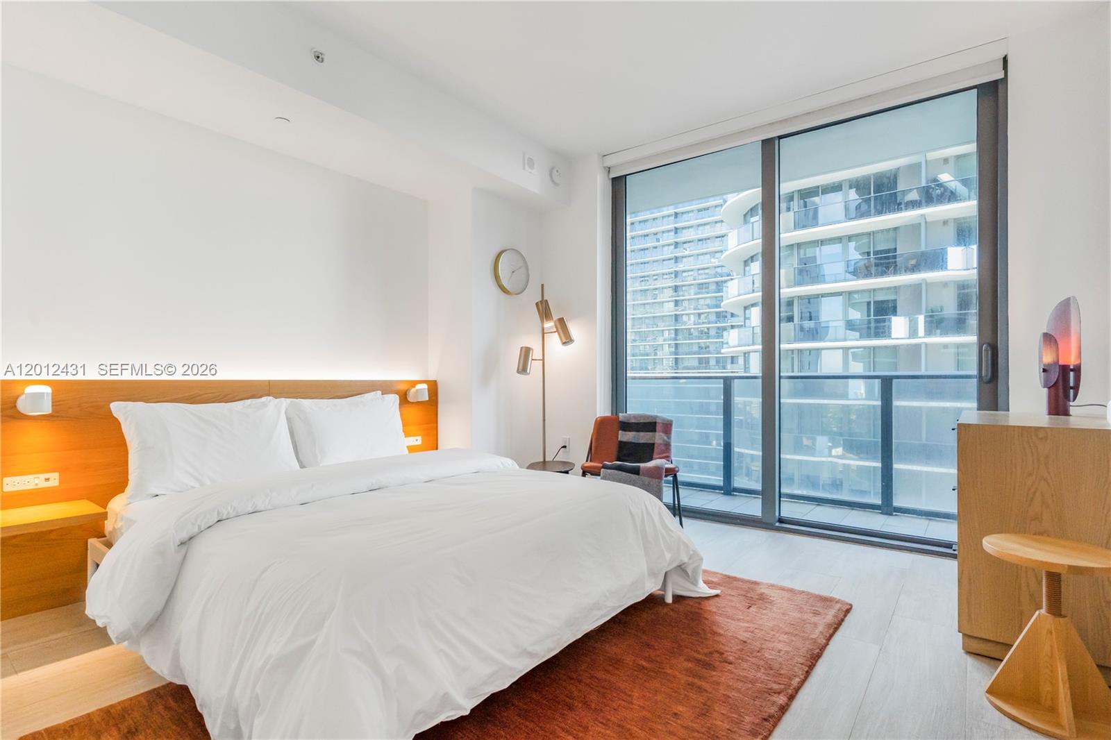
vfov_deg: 70.4
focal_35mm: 17
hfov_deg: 93.3
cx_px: 556
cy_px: 370
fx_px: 524
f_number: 9
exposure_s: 1/125
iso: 2500
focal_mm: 17
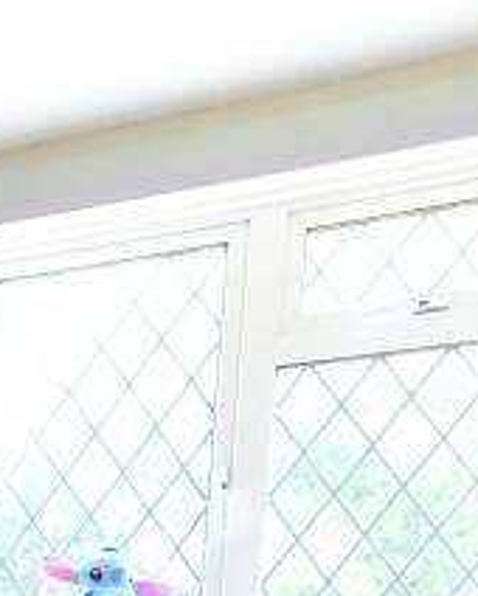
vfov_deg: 22.5
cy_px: 909
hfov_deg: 14.8
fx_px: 1201
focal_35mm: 68
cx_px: -650
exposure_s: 1/45
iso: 800
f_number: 4
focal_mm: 10
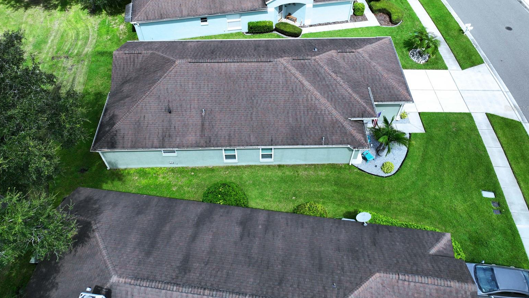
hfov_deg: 69.9
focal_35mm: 27
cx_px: 263
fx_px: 379
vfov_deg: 42.5
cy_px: 108
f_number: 3.2
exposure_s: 1/320
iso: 100
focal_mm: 12.29
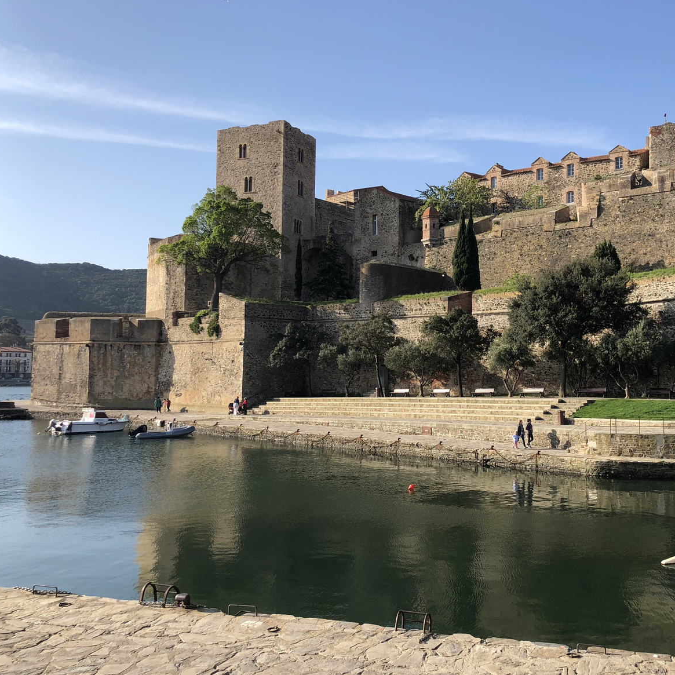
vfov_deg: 48.5
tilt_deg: +3.5
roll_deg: +0.0
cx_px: 448
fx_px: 750
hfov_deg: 47.7
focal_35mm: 34
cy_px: 338
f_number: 1.8
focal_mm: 4
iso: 20
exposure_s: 1/1297
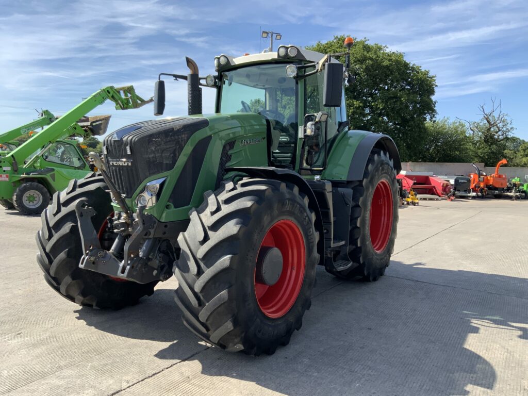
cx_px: 264
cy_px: 198
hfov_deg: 61.7
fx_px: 442
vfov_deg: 48.2
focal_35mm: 29
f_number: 1.8
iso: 16
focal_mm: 3
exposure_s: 1/1144
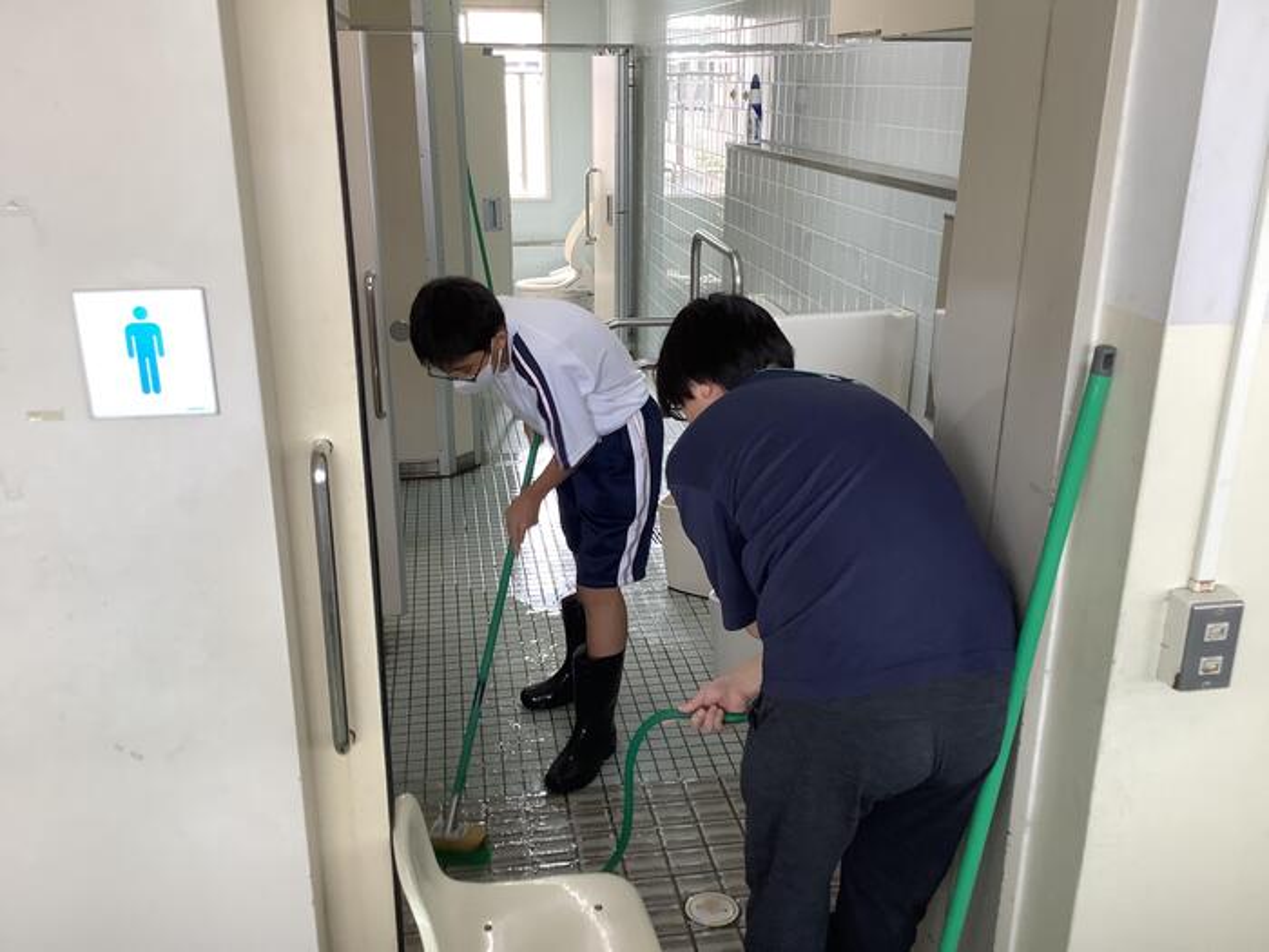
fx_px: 1136
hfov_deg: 58.4
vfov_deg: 45.4
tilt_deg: -20.9
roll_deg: -0.4
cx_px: 634
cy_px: 476
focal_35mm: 31
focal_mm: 3.3
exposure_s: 1/60
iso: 64
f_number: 2.4
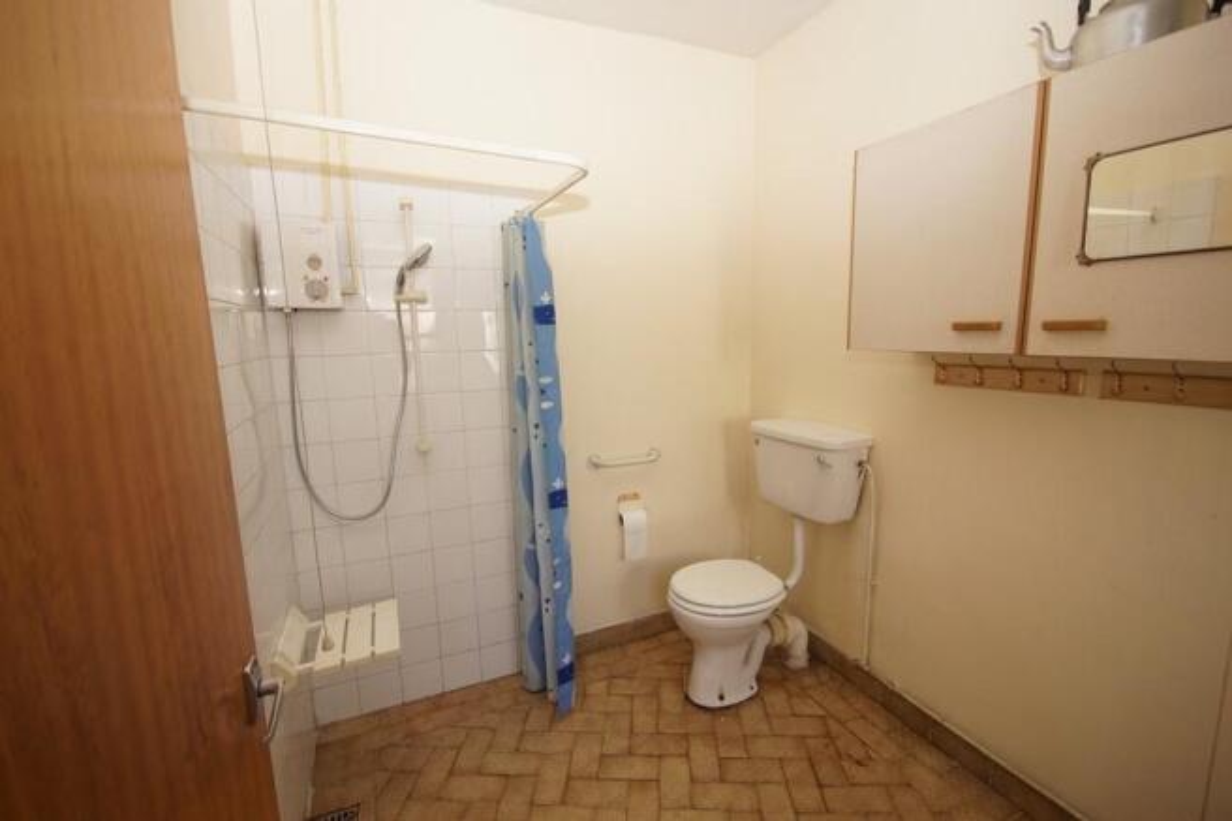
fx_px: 513
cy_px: 410
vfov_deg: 77.3
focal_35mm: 15
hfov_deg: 100.4
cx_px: 616
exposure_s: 1/60
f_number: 5.6
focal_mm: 10
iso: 320
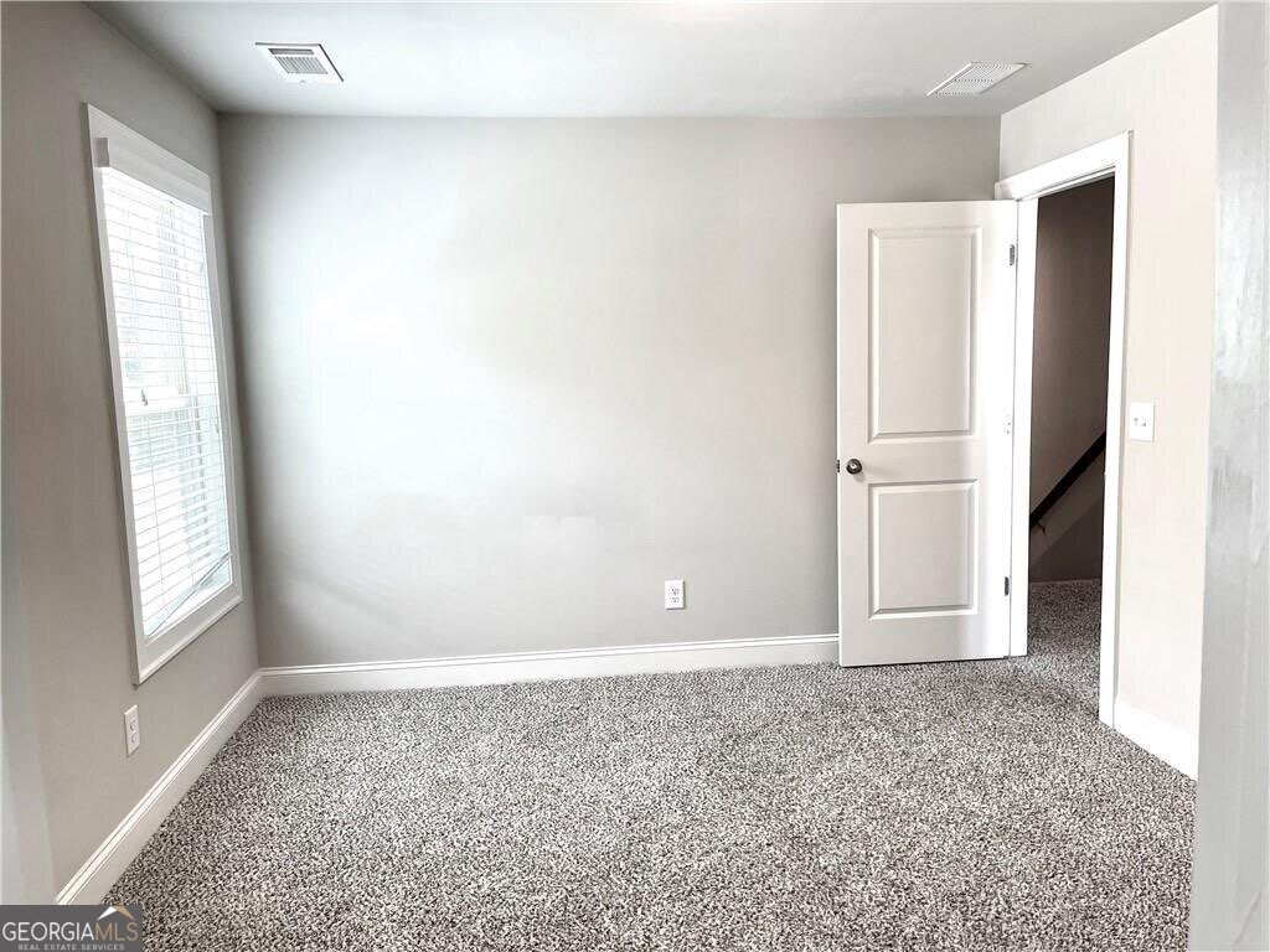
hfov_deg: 67.3
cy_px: 476
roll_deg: +2.3
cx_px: 635
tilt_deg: -7.0
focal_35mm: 26
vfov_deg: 53.1
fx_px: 954
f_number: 1.6
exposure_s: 1/121
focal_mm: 5.1
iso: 125
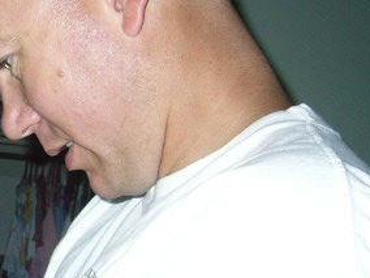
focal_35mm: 79
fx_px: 844
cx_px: -21
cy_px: 209
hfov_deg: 23.4
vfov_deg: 18.5
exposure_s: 1/60
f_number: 2.8
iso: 100
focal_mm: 5.8
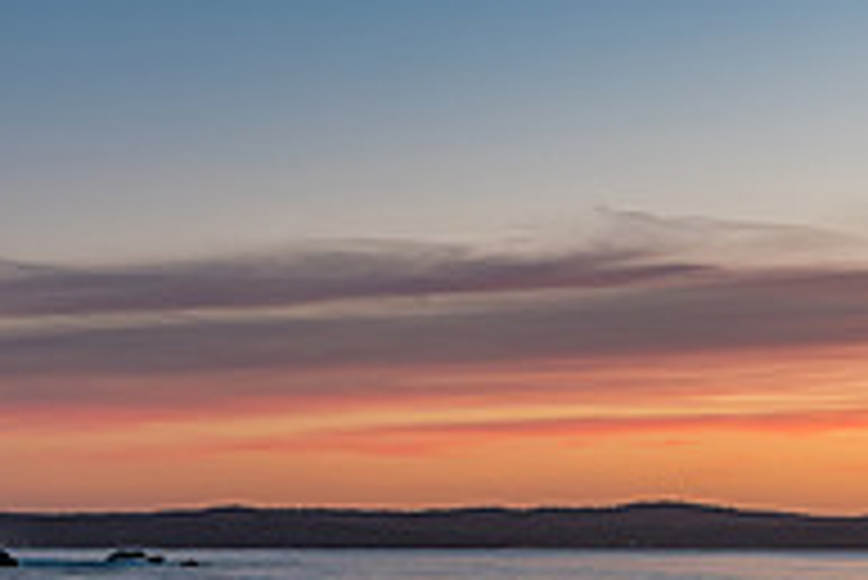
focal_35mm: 96
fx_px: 2316
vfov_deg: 14.0
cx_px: 531
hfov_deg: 21.2
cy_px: 618
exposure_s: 1.3
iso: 100
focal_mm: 21
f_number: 9
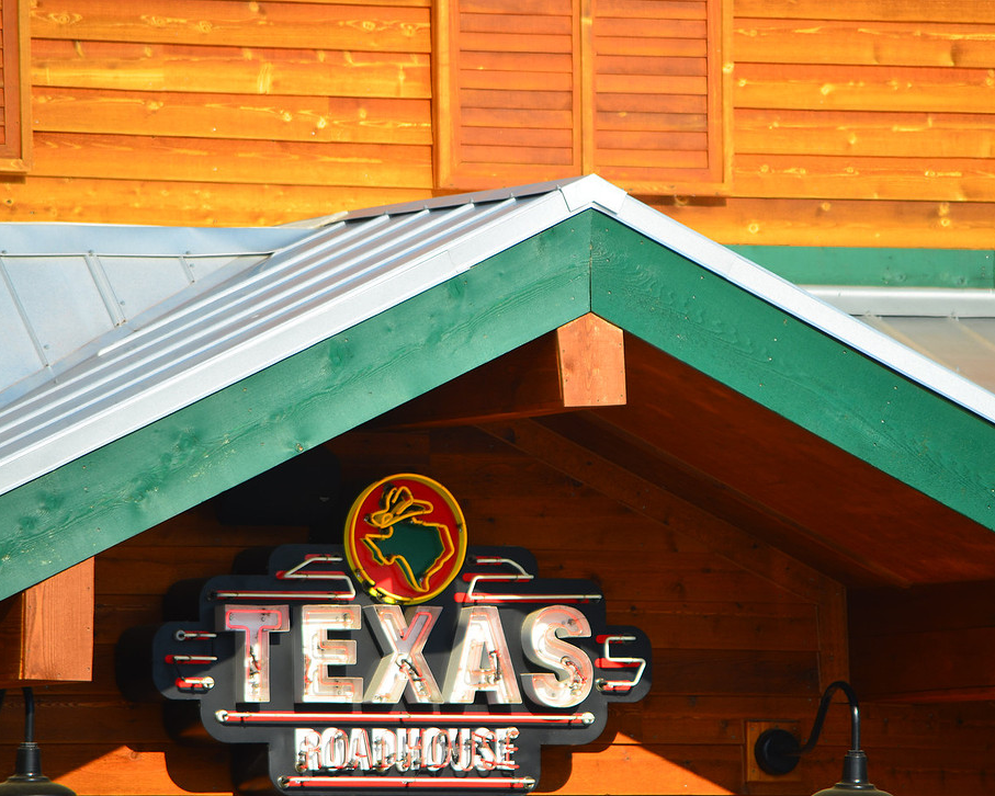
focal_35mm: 511
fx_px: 15051
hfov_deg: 3.8
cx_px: 553
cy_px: 399
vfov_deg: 3.0
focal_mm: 300
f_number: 5.6
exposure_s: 1/320
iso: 100
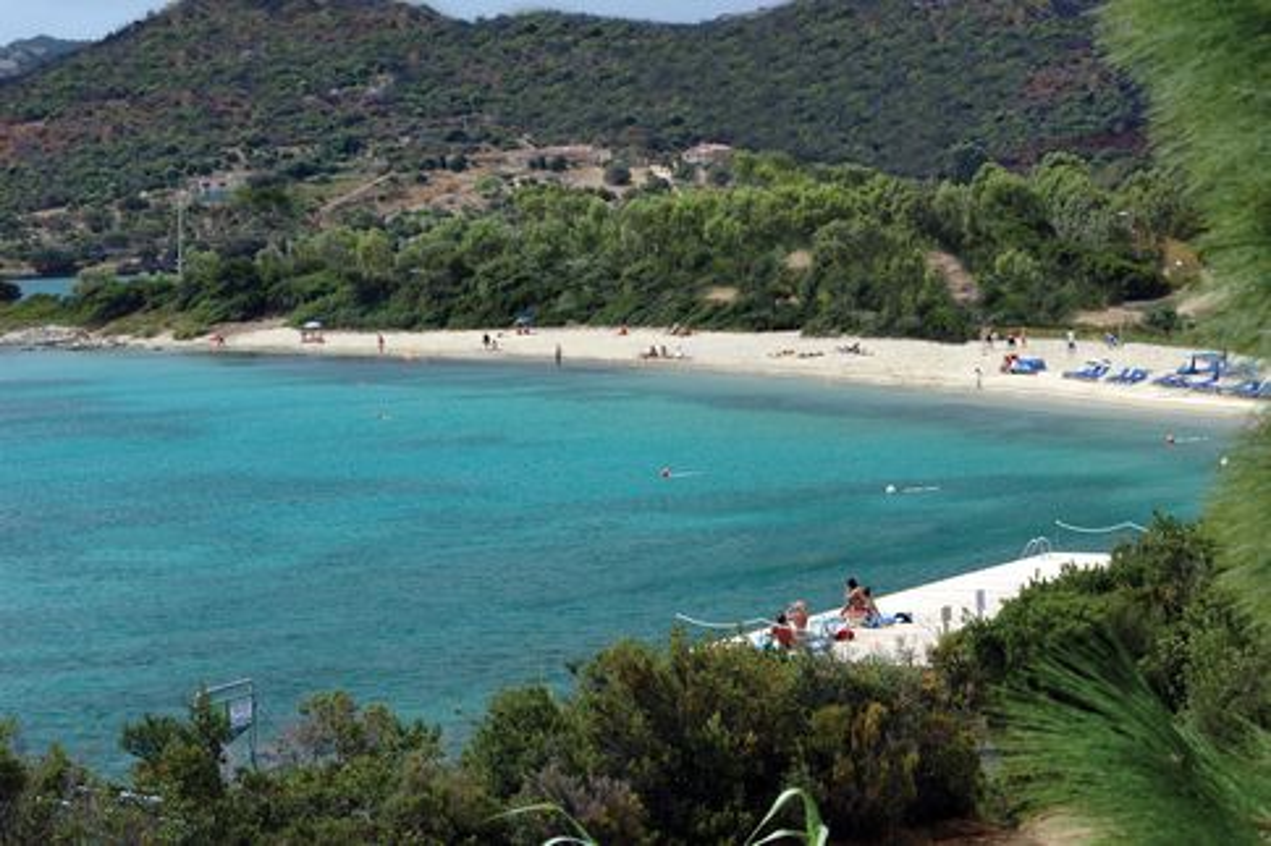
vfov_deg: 16.3
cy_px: 423
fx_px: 2964
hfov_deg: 24.2
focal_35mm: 84
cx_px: 636
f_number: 7.1
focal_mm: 56
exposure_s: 1/200
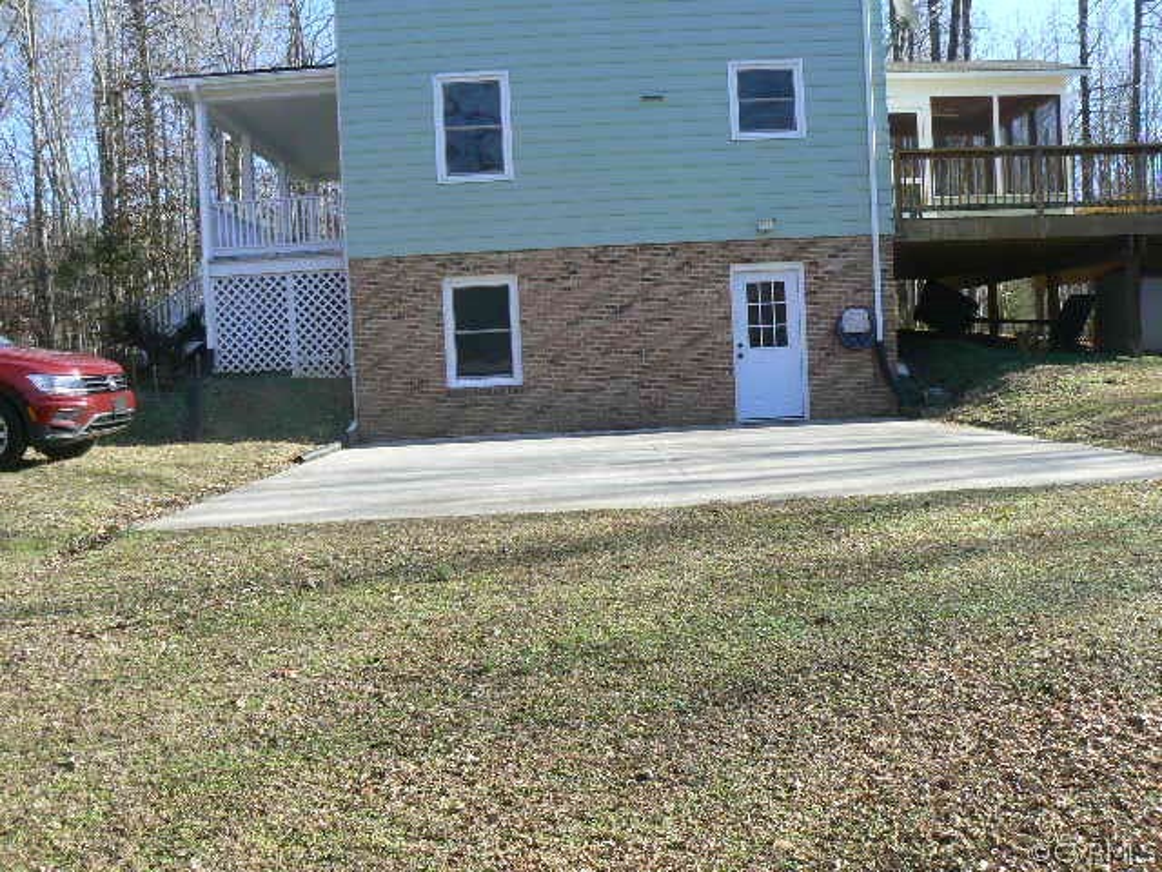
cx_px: 581
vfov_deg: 39.7
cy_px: 436
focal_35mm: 36
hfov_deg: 51.4
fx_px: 1208
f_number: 5.6
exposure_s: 1/125
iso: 80
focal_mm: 6
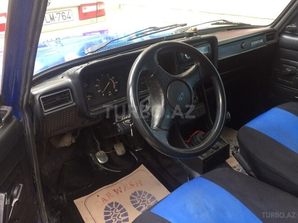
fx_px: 250
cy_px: 112
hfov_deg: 61.7
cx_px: 149
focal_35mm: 29
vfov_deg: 48.2
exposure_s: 1/33
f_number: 2.2
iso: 125
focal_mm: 4.15
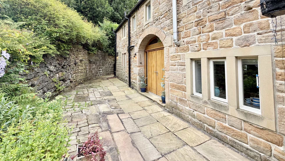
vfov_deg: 65.7
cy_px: 57
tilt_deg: +2.5
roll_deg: +0.1
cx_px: 144
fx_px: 121
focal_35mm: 16
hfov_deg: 99.4
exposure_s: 1/502
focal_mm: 2.22
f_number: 2.2
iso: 64
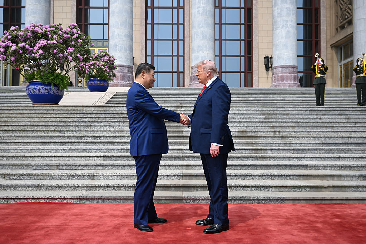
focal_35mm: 34
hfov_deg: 55.8
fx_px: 346
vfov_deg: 38.9
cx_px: 183
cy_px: 122
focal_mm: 34
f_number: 4.5
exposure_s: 1/1600
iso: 200
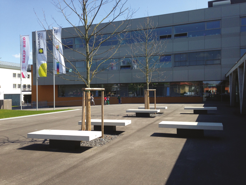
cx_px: 123
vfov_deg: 42.9
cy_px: 92
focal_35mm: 33
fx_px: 235
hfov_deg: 55.4
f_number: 2.4
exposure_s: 1/903
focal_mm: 4.12
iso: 50
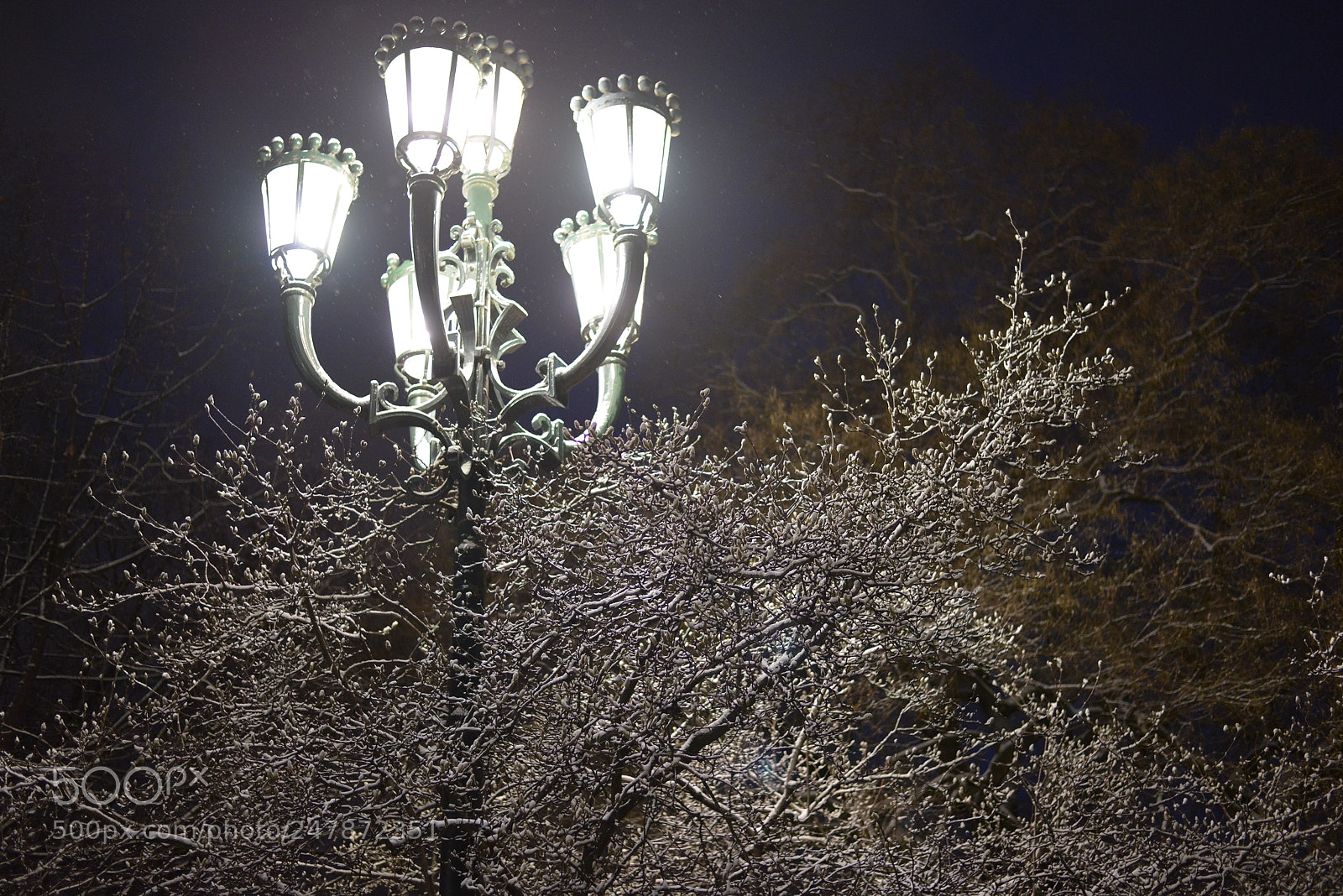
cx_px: 672
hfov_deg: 39.6
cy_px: 448
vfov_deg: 27.0
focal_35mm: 50
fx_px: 1866
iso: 2000
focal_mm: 50
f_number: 1.8
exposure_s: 1/160
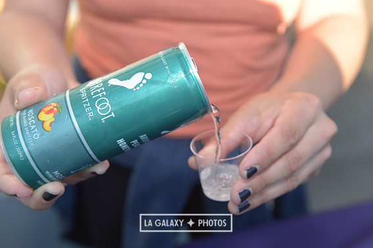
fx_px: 580
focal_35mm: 56
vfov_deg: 24.2
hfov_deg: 35.6
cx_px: 186
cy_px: 125
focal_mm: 55
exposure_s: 1/320
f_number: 5.6
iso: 250
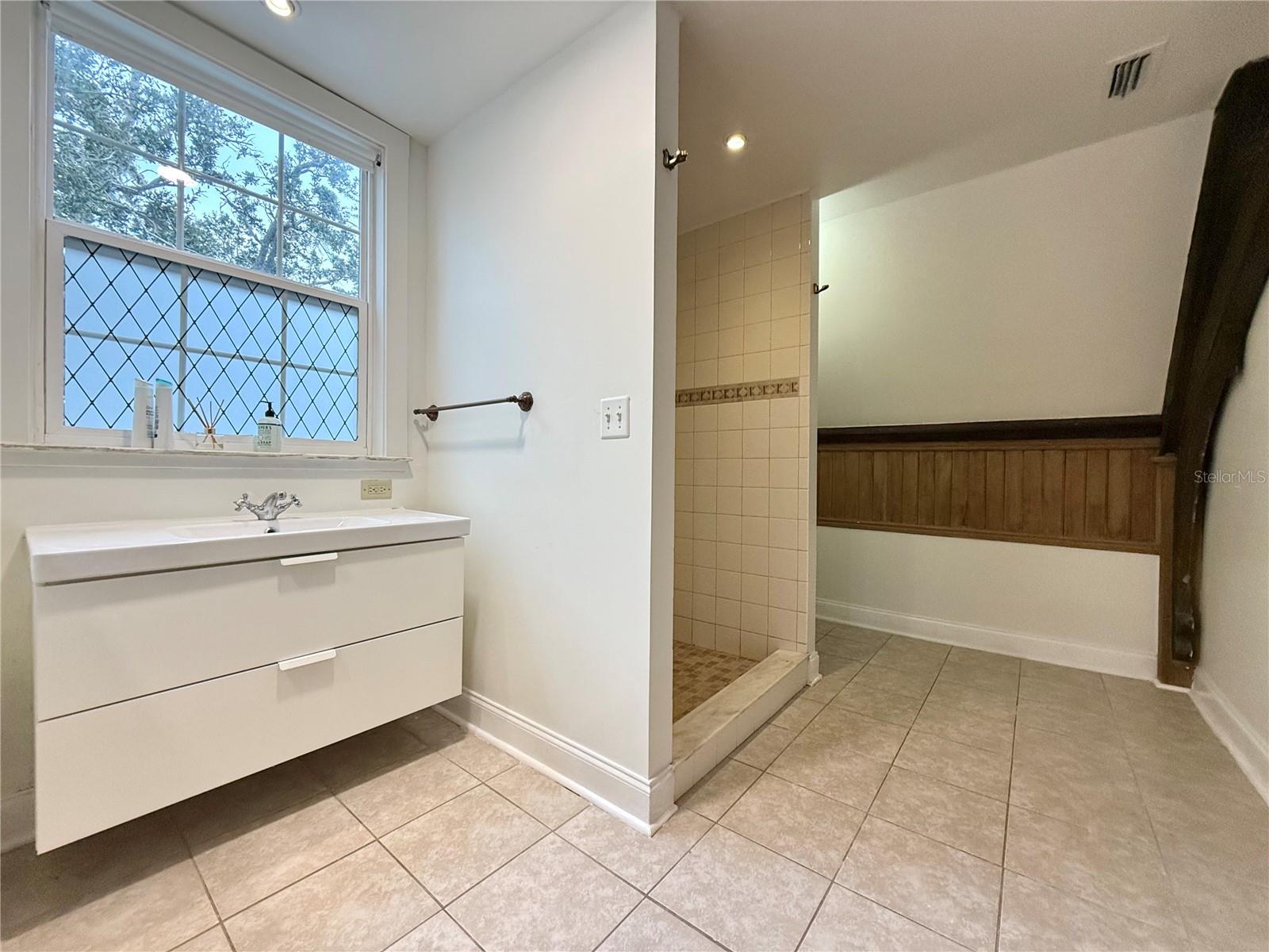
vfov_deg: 85.7
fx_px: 513
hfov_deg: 102.1
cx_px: 634
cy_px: 476
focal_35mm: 14
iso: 320
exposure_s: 1/120
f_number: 2.2
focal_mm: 2.22
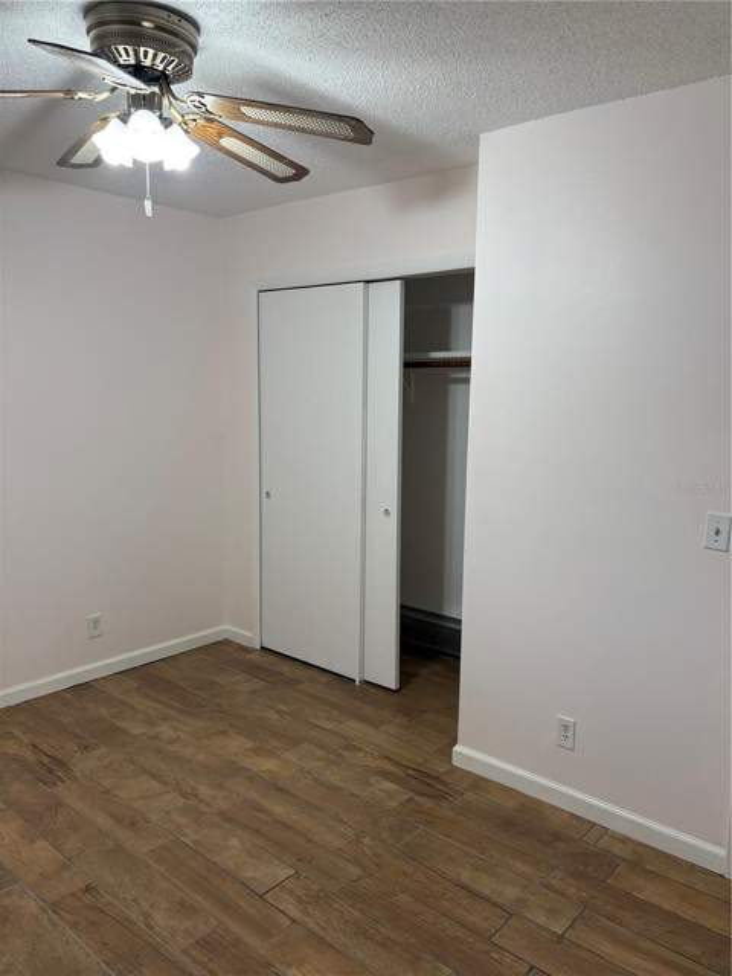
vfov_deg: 67.3
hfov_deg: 53.1
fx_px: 733
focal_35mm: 26
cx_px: 366
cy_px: 488
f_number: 1.6
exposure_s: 1/60
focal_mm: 5.96
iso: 100
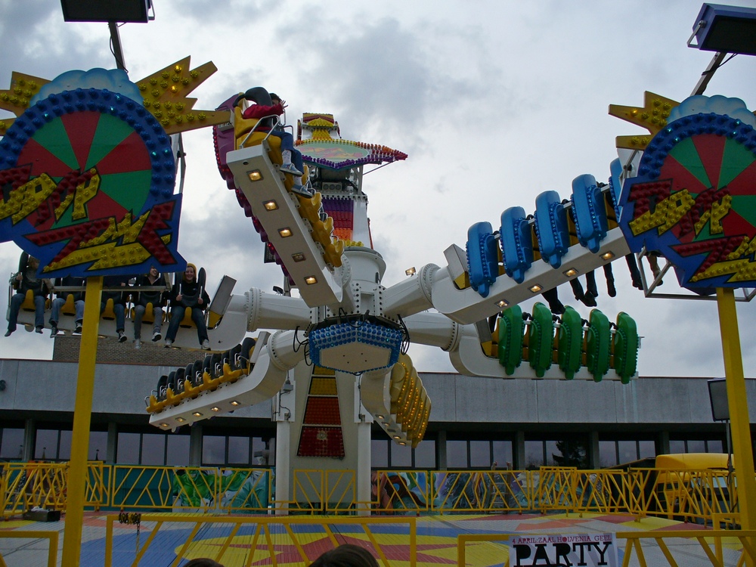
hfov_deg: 50.1
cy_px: 284
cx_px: 378
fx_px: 808
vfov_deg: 38.7
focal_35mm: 37
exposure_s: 1/320
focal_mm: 6.1
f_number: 5.6
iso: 80
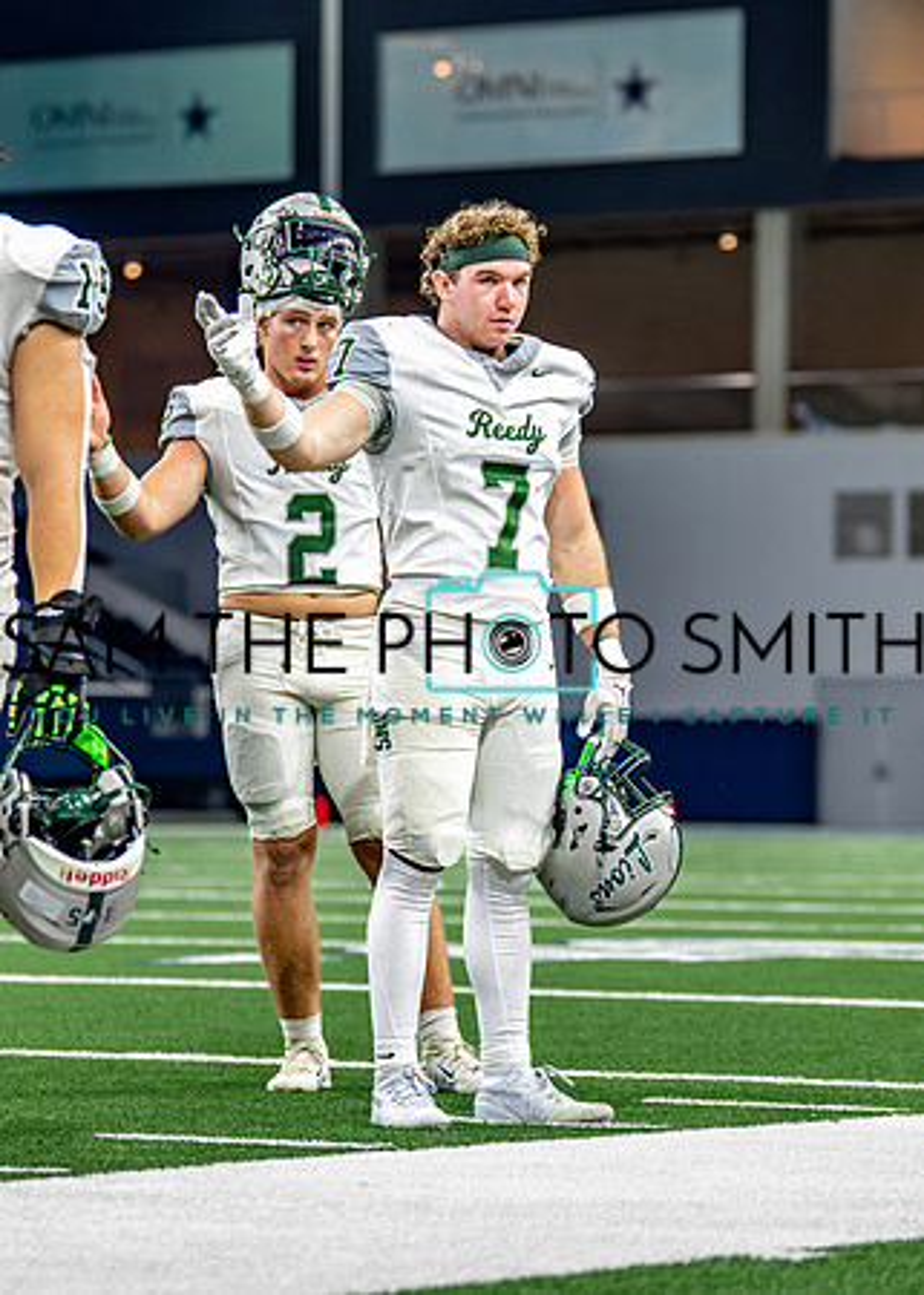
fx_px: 6357
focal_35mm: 173
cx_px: 592
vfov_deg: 11.6
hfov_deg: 8.3
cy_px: 602
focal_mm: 97
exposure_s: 1/400
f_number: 2.8
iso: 1000
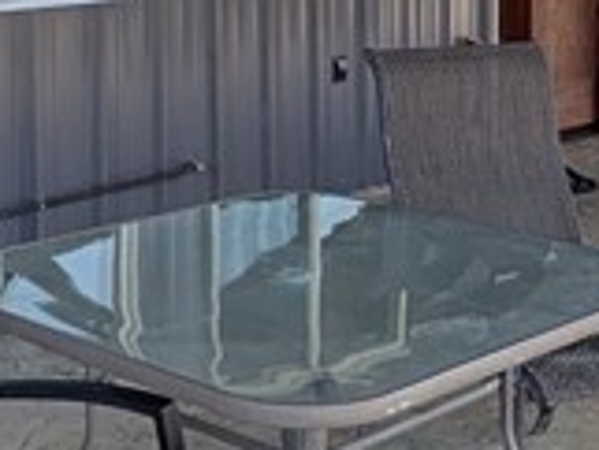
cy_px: -63
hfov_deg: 22.0
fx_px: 1541
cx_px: 229
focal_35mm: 89
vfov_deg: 16.1
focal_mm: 1.83
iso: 42
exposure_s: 1/465
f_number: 2.2
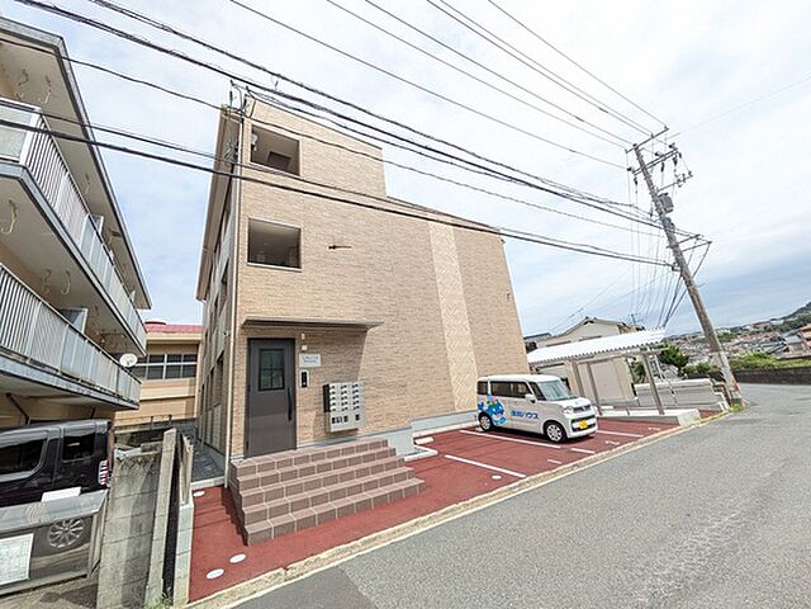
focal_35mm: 14
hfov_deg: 102.1
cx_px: 406
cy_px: 304
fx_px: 328
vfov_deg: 85.7
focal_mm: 1.85
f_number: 2.2
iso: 107
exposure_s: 1/2915
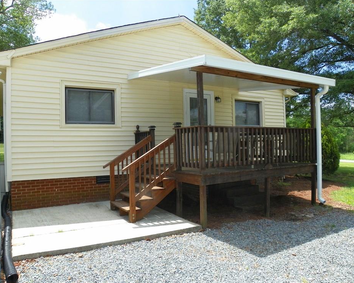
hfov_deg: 62.2
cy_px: 146
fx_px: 293
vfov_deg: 51.5
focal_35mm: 28
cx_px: 175
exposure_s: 1/400
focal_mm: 4.6
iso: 64
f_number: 4
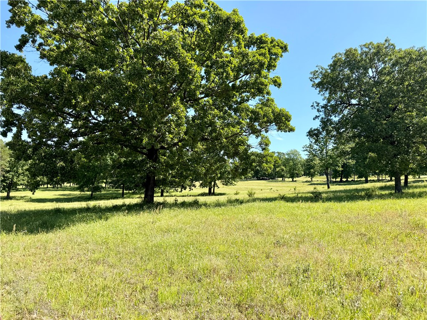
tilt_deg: +5.6
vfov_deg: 56.8
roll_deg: -1.5
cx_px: 214
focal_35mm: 24
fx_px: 296
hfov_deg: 71.6
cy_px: 160
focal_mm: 6.76
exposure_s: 1/2370
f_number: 1.78
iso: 80
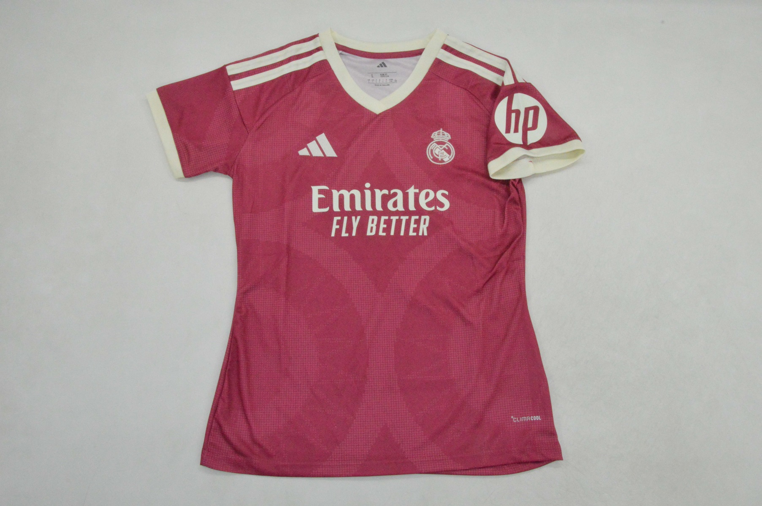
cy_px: 253
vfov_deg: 39.9
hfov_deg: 57.3
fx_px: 698
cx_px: 381
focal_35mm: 33
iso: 6400
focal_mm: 22
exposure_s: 1/200
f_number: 25
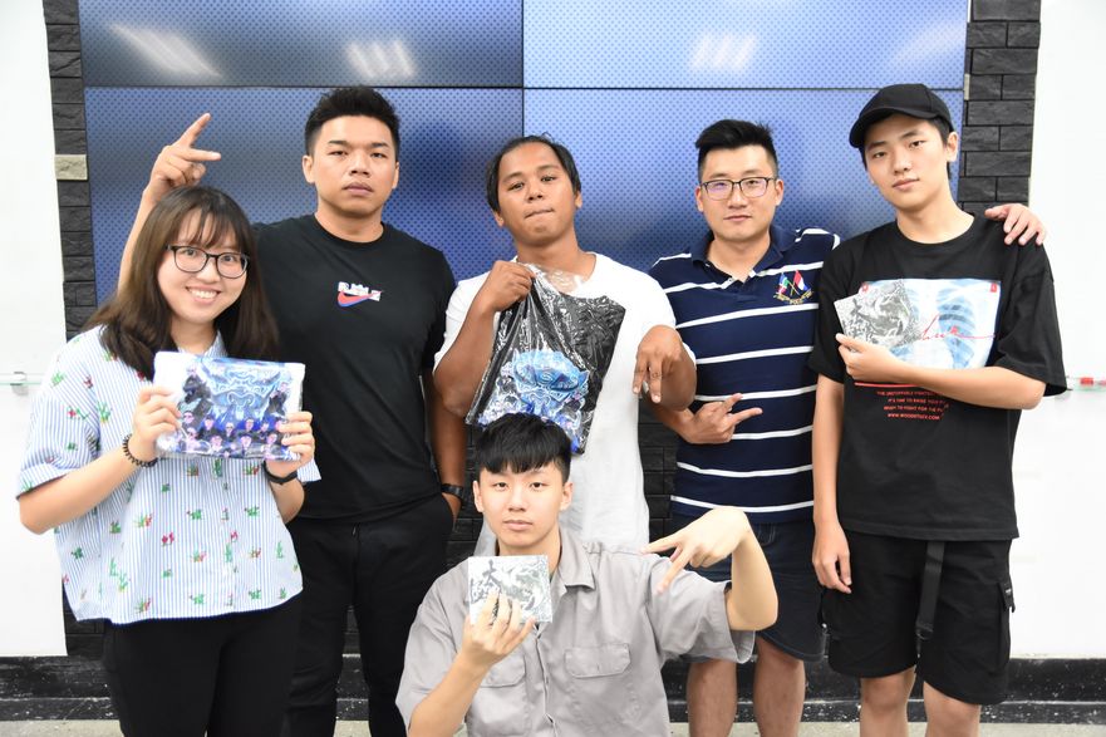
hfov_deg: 49.6
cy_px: 368
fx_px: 1198
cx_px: 553
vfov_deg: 34.2
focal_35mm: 39
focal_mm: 26
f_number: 2.8
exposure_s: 1/200
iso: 1600
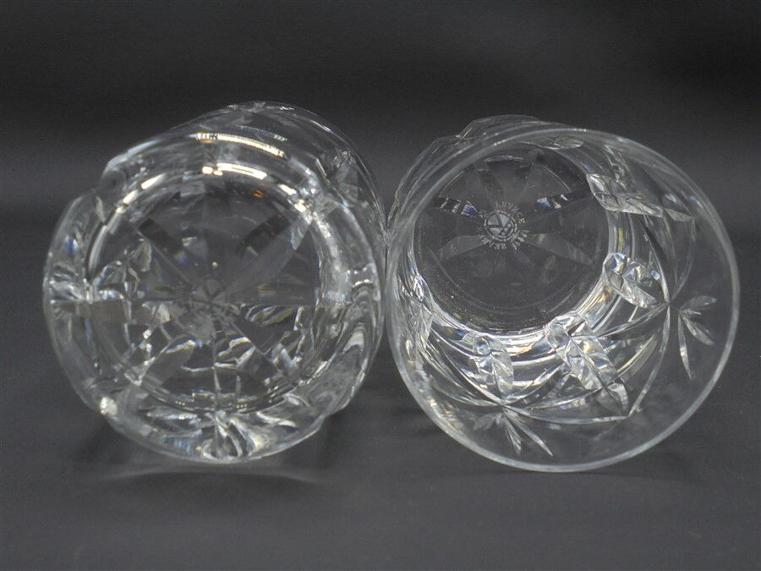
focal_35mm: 43
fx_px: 945
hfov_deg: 43.9
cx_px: 380
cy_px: 286
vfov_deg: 33.6
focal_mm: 7.8
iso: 100
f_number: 4.5
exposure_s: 1/30
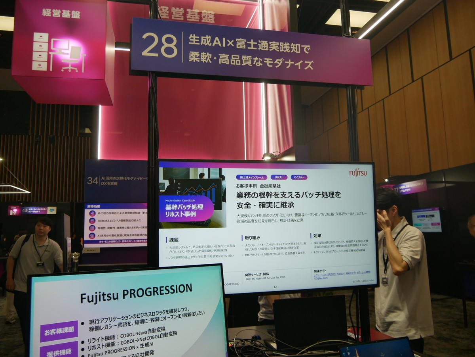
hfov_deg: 63.4
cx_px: 238
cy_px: 178
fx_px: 384
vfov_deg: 49.7
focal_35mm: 28
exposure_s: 1/125
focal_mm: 14
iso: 200
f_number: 3.5
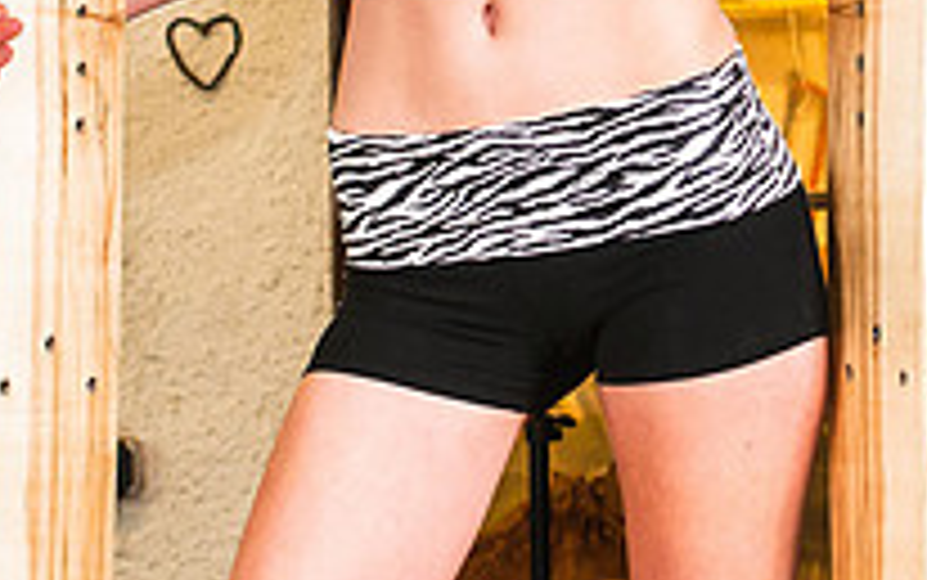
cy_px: -21
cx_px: 724
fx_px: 5283
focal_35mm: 209
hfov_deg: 10.0
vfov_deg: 6.3
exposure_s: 1/50
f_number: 4.5
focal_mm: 40
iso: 320
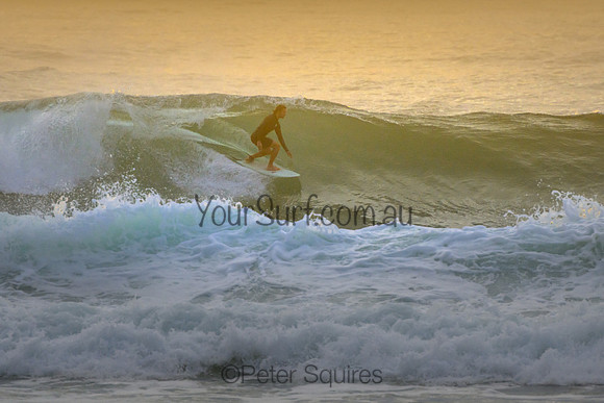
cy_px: 137
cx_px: 288
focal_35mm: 550
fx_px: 9226
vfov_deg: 2.5
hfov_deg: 3.7
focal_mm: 400
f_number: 5.6
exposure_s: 1/2000
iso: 720
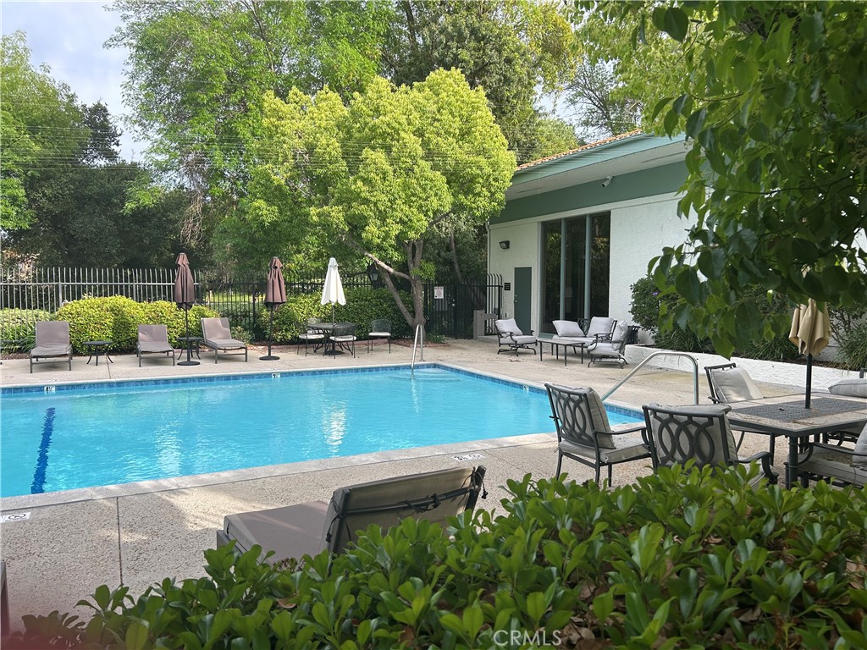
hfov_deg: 67.3
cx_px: 434
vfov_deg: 53.1
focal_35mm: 26
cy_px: 325
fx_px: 651
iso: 50
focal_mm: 5.7
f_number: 1.5
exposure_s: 1/775
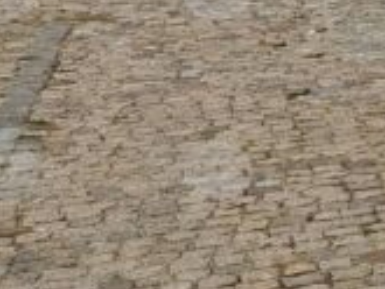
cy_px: -545
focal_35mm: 149
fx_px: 1658
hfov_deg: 10.3
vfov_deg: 8.5
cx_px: 1078
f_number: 1.8
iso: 50
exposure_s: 1/165
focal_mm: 6.7
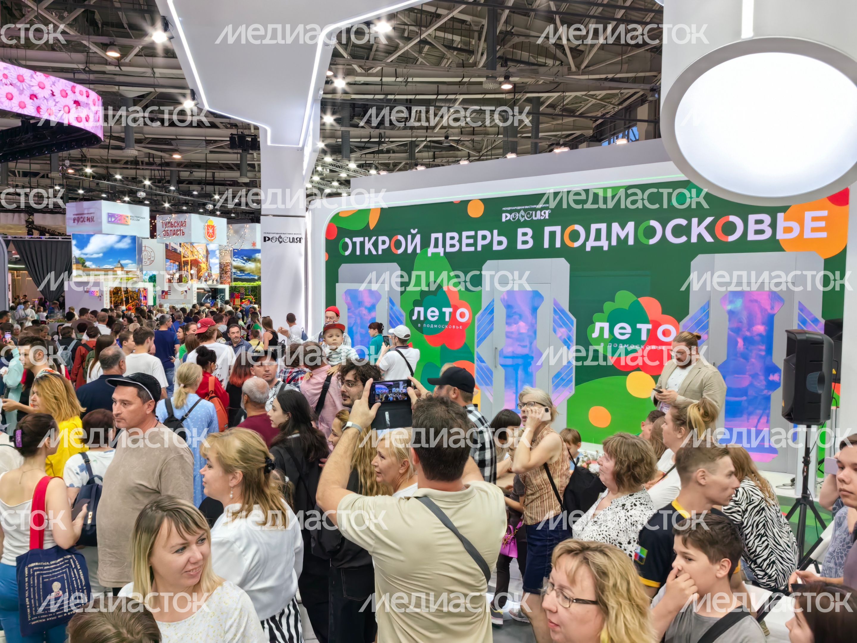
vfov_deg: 51.4
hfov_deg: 65.3
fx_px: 668
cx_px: 428
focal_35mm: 27
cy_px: 322
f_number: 4
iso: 125
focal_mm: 5.75
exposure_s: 1/100
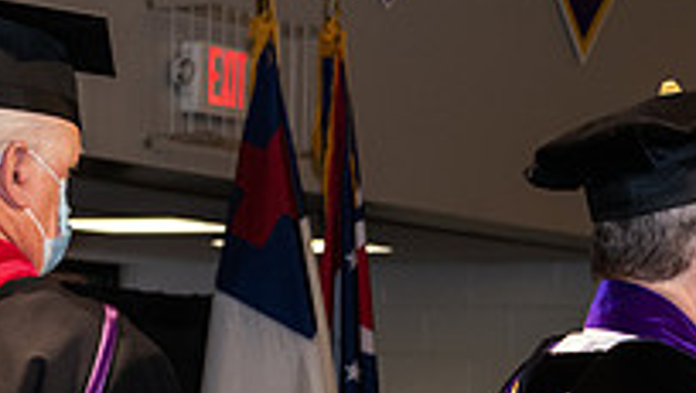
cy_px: 419
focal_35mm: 185
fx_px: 3416
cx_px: 856
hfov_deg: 11.4
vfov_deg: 6.5
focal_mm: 62
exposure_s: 1/200
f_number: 6.3
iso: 1600
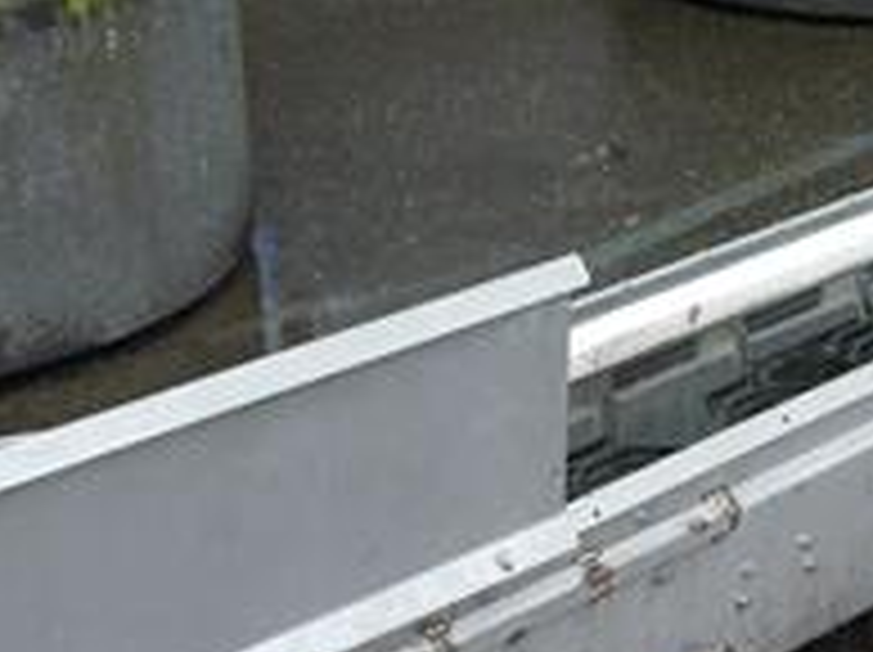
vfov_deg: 14.8
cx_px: 637
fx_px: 2494
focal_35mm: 99
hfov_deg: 19.7
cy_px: 567
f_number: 3.5
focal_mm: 15
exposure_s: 1/125
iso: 160
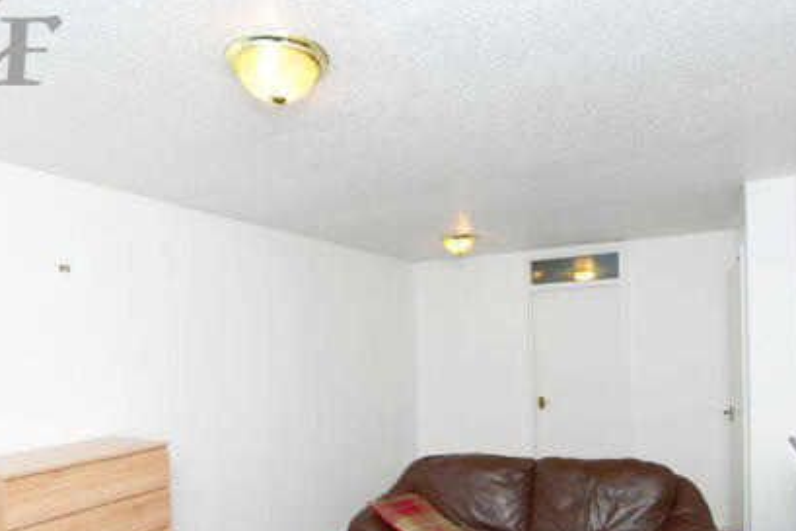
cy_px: 355
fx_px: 531
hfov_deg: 73.7
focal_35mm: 24
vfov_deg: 52.1
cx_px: 396
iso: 100
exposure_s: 1/60
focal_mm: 10
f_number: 4
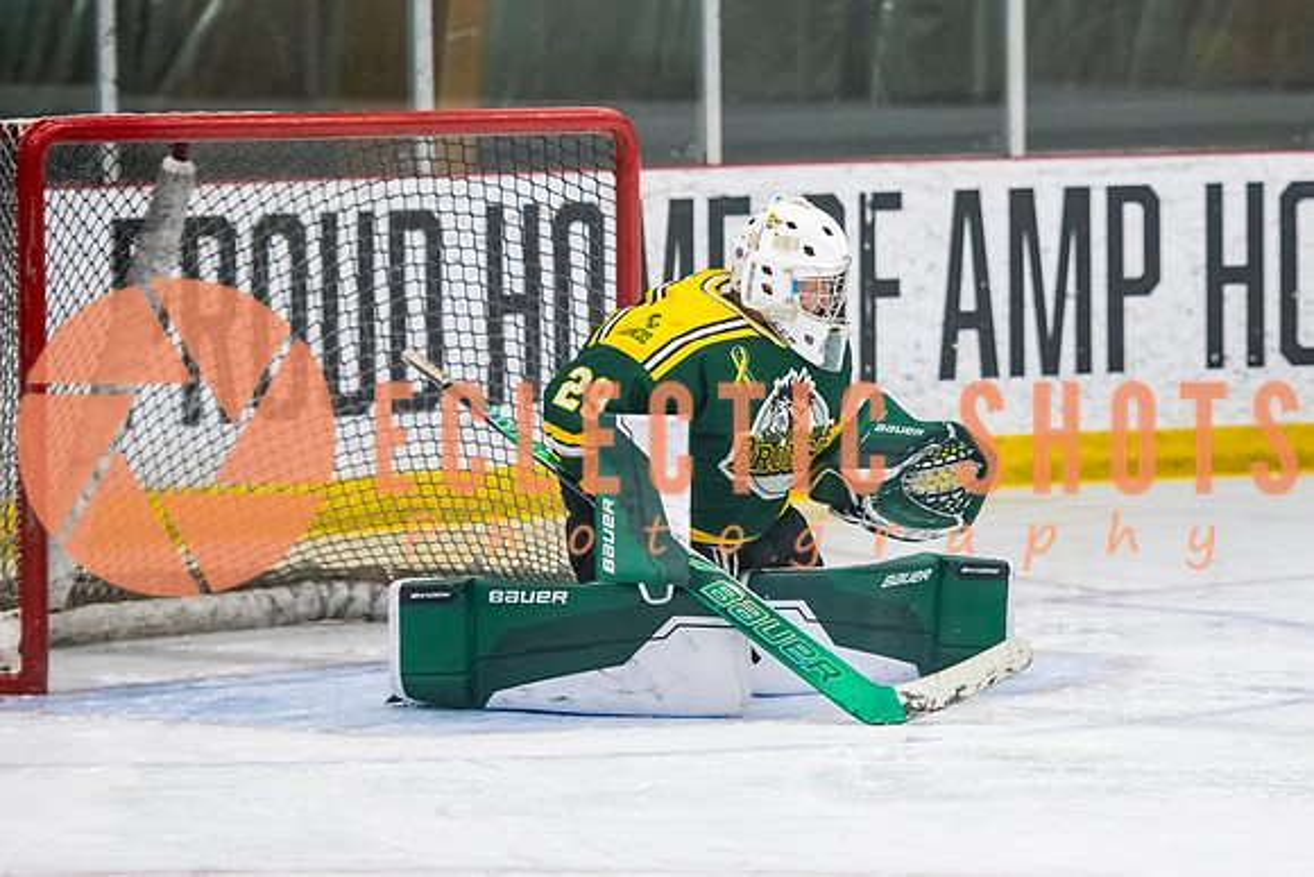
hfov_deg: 8.9
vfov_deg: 6.0
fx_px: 8400
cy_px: 385
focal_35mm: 230
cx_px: 790
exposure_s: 1/640
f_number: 3.2
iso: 3200
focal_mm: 135
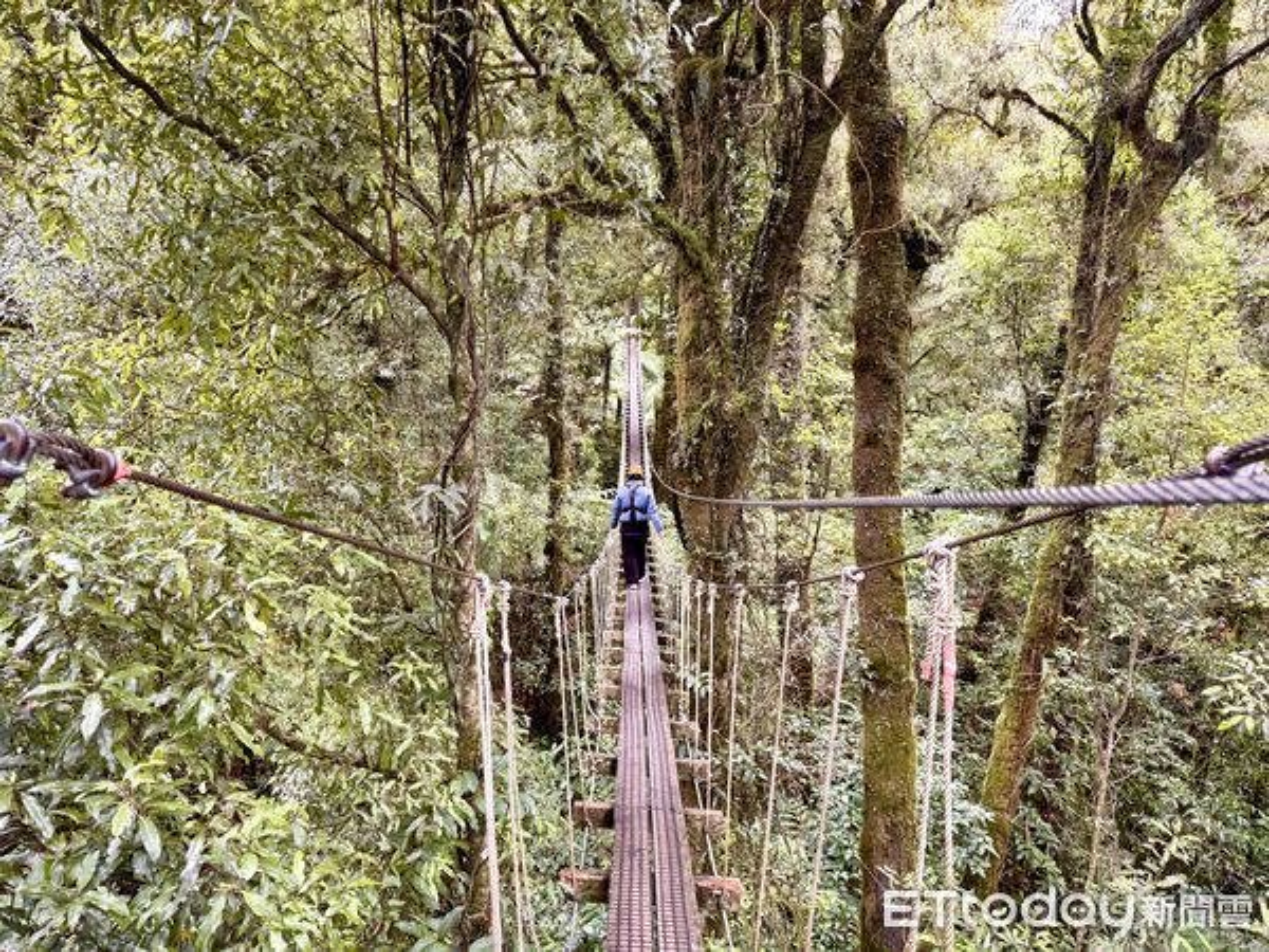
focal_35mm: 24
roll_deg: +0.4
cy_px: 476
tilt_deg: -9.4
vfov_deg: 56.8
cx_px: 634
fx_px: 880
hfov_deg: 71.6
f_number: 1.78
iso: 200
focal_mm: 6.76
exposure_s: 1/60
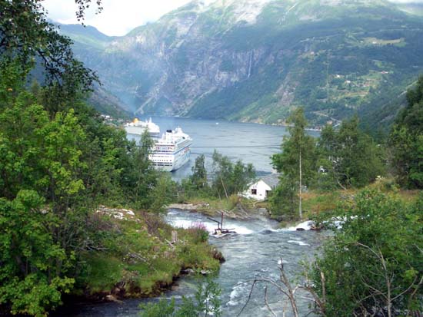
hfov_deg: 38.9
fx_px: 599
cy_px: 158
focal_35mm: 49
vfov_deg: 29.7
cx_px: 212
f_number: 5
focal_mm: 8.2
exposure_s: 1/160
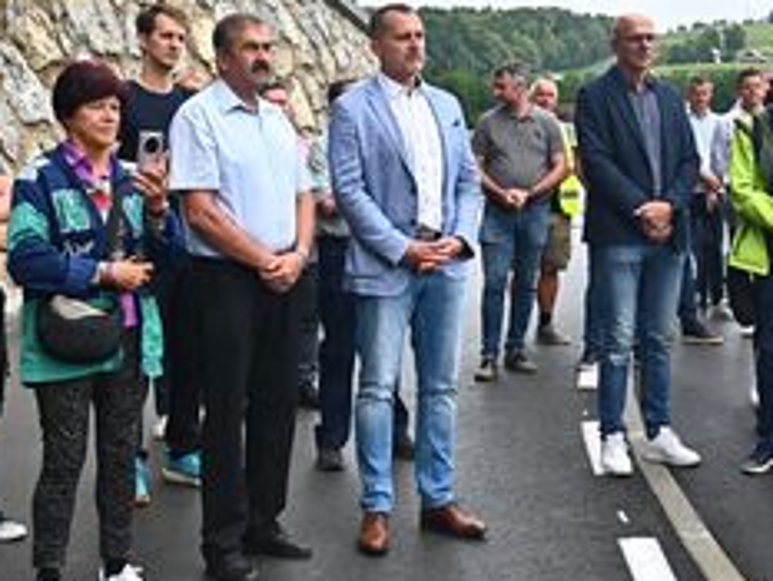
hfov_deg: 29.7
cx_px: 461
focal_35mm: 65
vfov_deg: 22.6
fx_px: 1452
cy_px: 249
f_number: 6.3
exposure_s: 1/4000
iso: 1600
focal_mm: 35
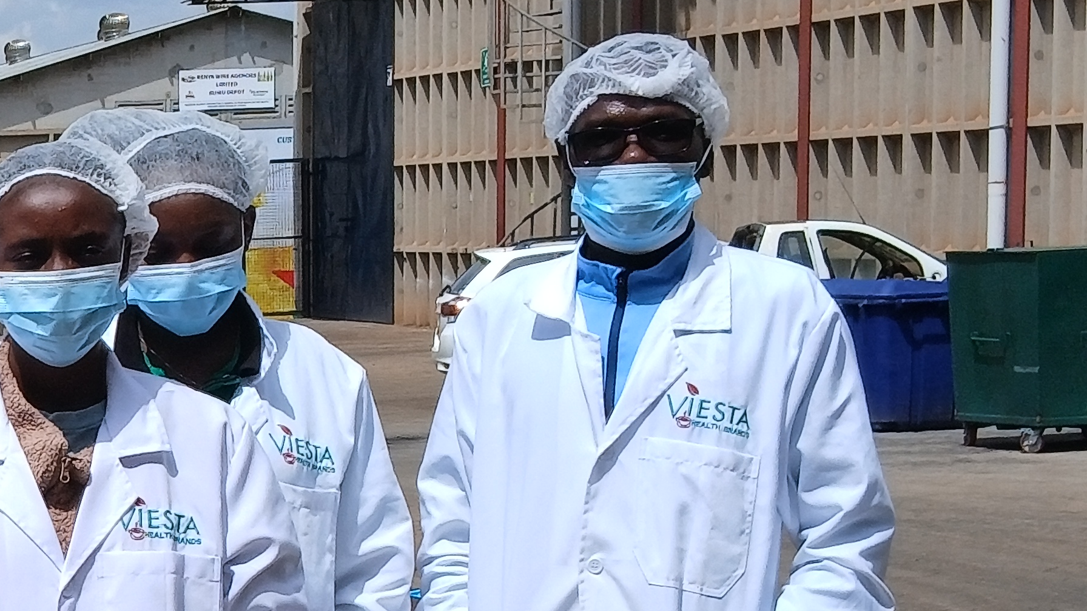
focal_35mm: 129
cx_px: -354
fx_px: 3718
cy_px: 706
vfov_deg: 9.3
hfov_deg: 15.7
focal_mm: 3.98
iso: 20
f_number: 1.8
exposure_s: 1/791
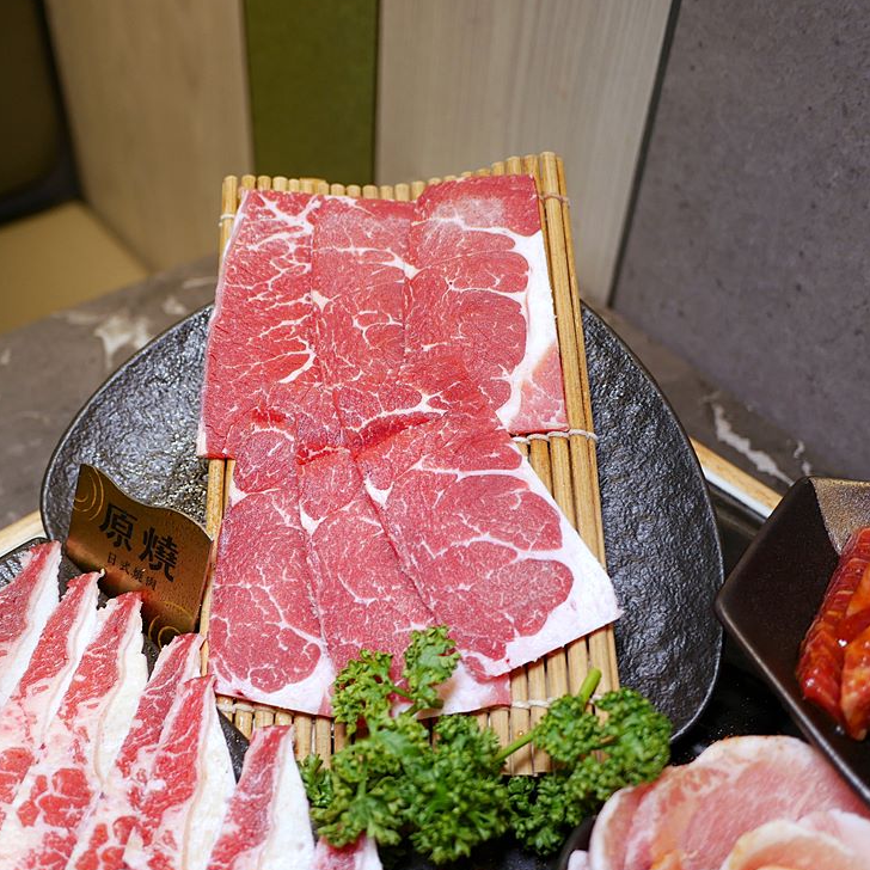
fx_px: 967
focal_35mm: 34
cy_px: 438
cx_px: 342
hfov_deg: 48.1
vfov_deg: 48.5
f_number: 2.5
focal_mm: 14
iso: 250
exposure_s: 1/60
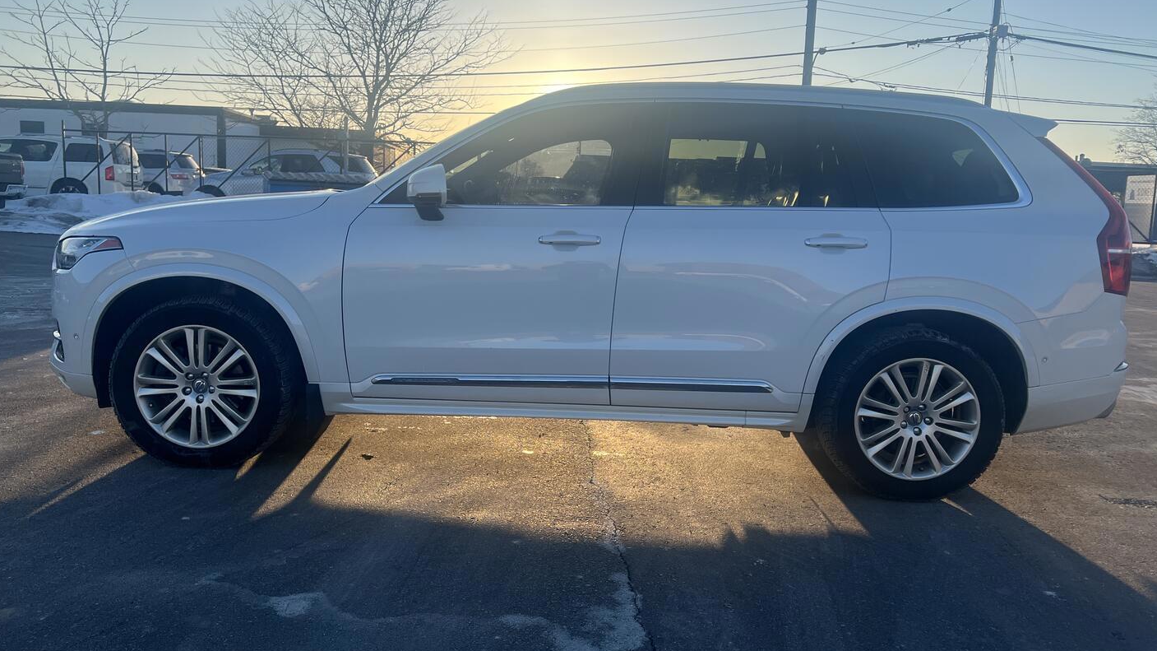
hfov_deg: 66.1
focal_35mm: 29
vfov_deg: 40.2
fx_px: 890
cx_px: 586
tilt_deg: -7.9
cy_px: 316
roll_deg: -2.1
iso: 50
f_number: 1.5
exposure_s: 1/2632
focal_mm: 5.7
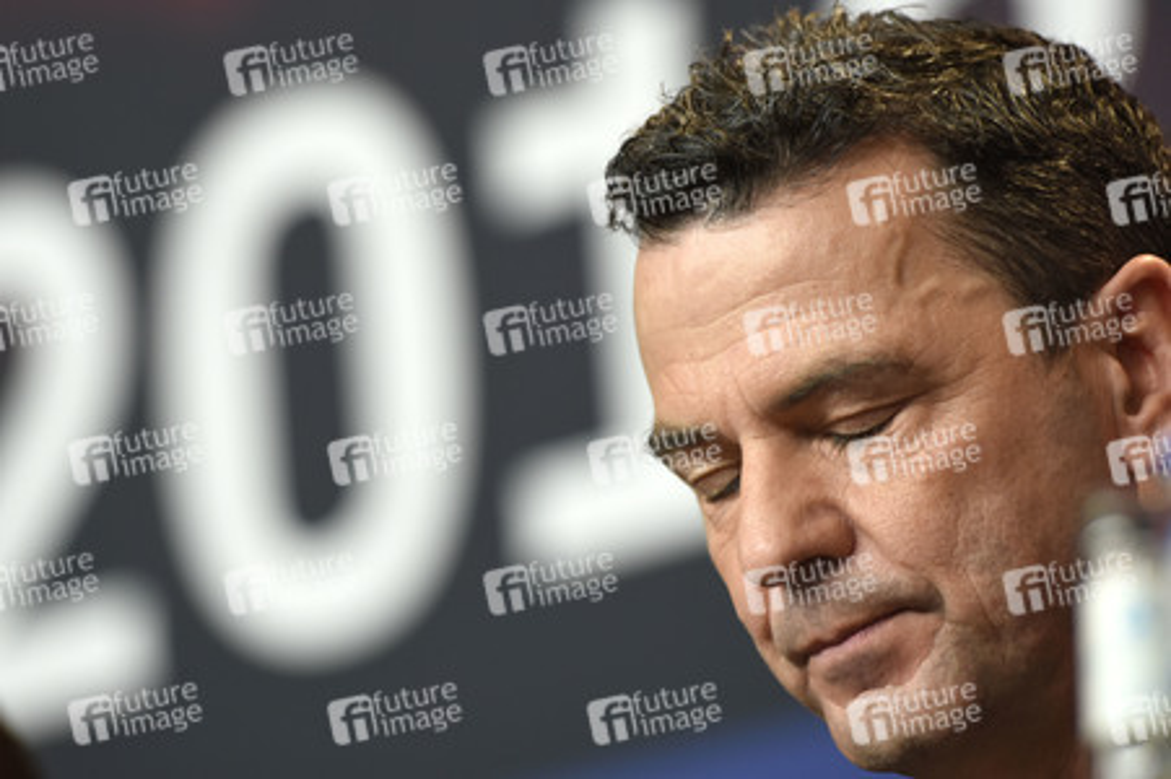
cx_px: 586
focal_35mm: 300
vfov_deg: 4.6
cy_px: 390
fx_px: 9751
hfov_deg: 6.9
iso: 640
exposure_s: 1/320
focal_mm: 200
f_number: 3.2
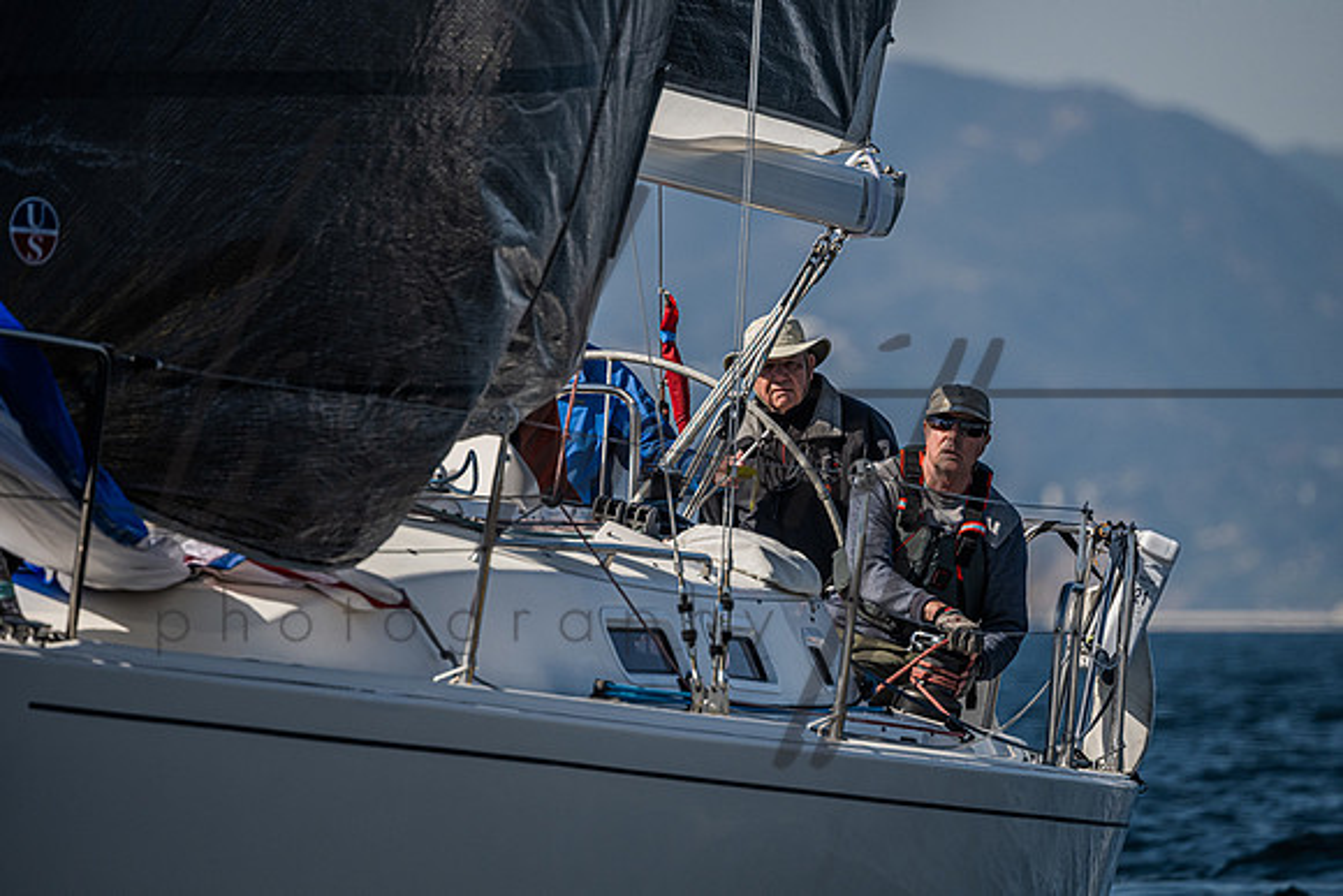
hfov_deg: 4.8
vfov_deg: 3.2
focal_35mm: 429
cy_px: 389
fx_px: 15991
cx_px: 787
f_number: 5.6
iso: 400
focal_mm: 360
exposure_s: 1/5000
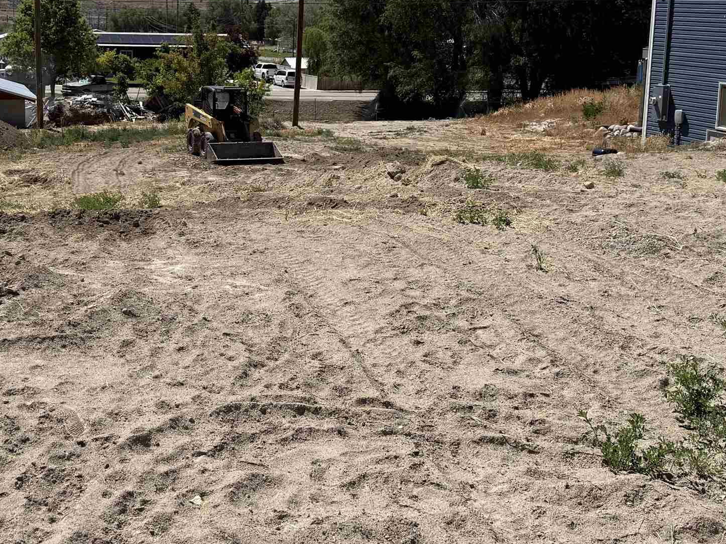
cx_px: 241
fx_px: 1069
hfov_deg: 37.1
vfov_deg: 28.3
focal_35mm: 51
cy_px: 161
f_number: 1.78
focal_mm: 6.76
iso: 80
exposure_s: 1/6711
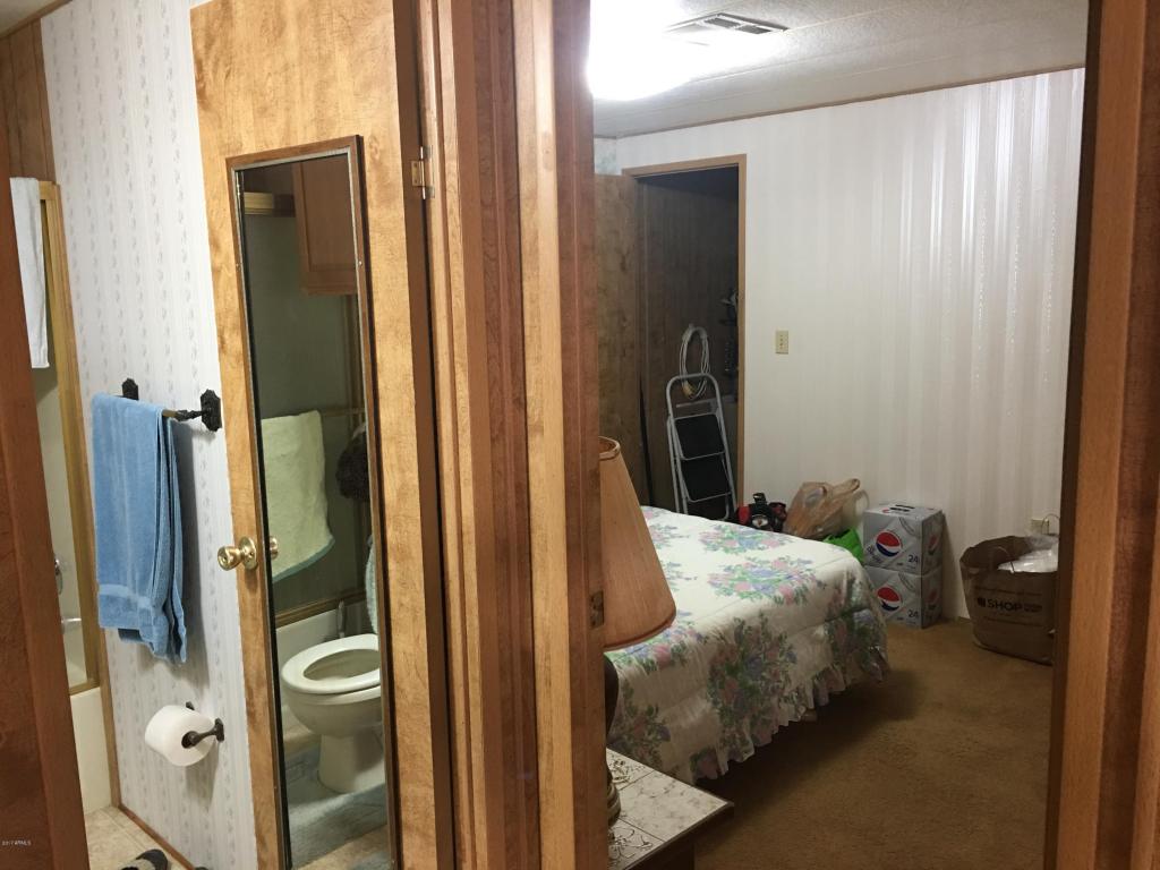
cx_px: 580
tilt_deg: -7.9
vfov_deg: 48.2
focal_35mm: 29
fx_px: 972
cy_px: 435
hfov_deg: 61.7
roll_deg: +1.3
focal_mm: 4.15
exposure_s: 1/15
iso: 64
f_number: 2.2
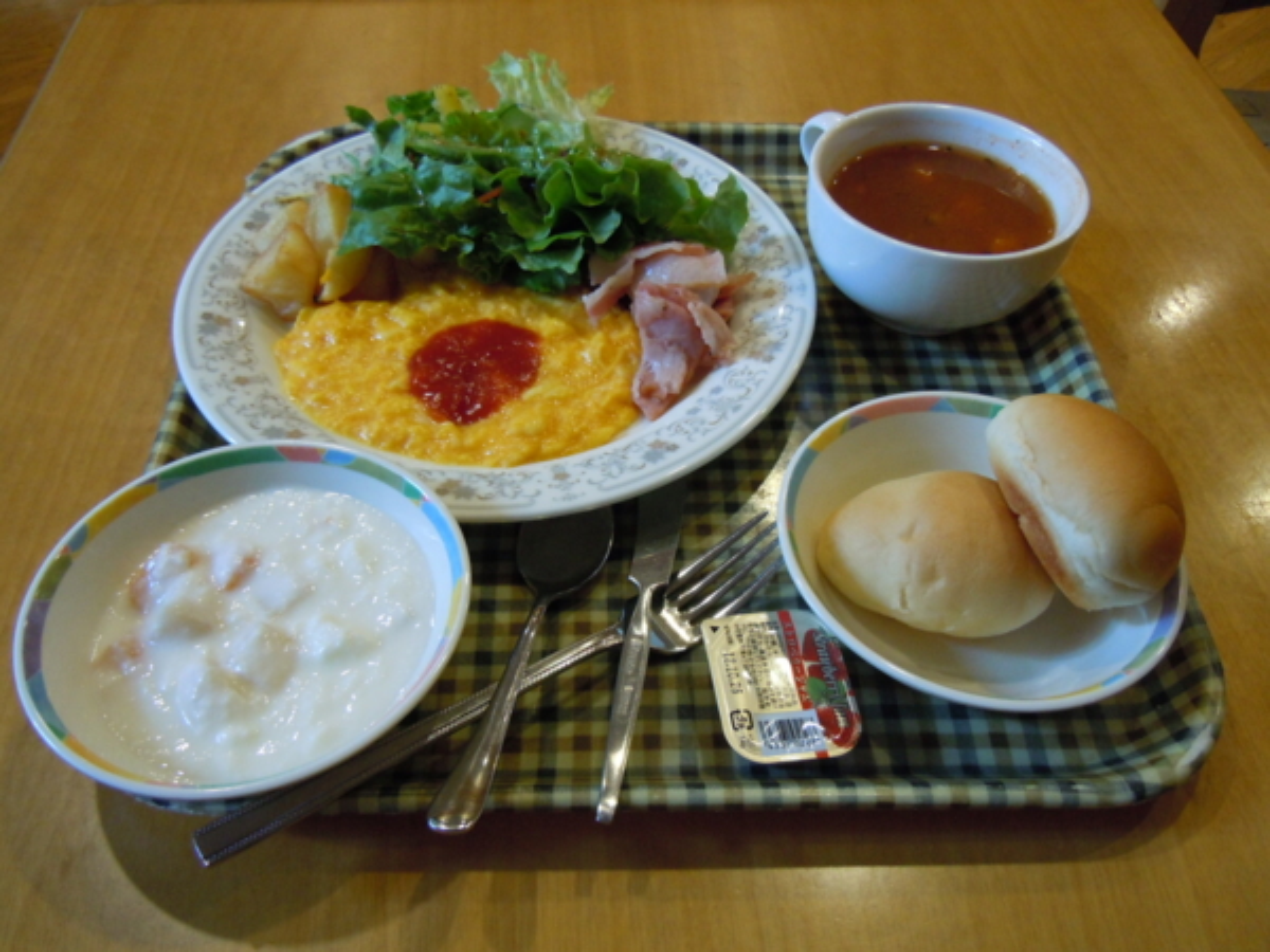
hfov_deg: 60.0
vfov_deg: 46.8
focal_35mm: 30
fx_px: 1101
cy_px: 476
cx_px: 635
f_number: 3.5
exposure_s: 1/40
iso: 400
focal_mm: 5.4
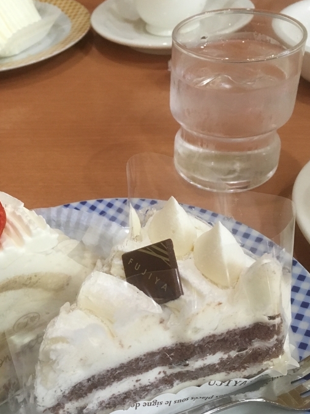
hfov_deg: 32.5
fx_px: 526
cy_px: 239
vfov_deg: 42.8
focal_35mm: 44
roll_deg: +5.6
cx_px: 99
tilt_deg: -41.0
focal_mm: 4.15
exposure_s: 1/30
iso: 160
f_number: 2.2
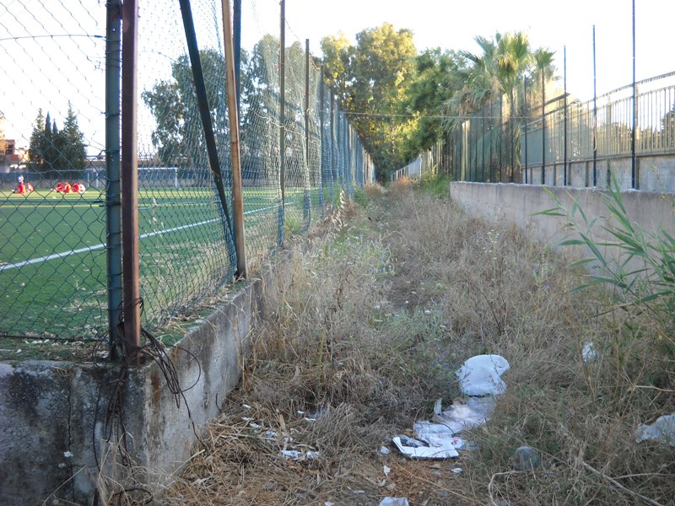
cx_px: 338
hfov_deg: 45.8
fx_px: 799
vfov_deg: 35.1
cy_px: 253
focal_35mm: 41
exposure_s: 1/60
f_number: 3.1
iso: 77
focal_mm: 6.72
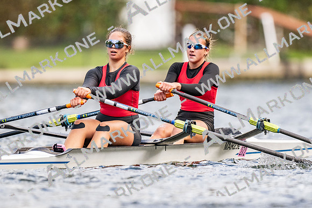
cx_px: 156
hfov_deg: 2.3
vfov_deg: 1.5
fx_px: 7805
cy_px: 104
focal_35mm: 900
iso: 560
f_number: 4
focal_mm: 600
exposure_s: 1/2500
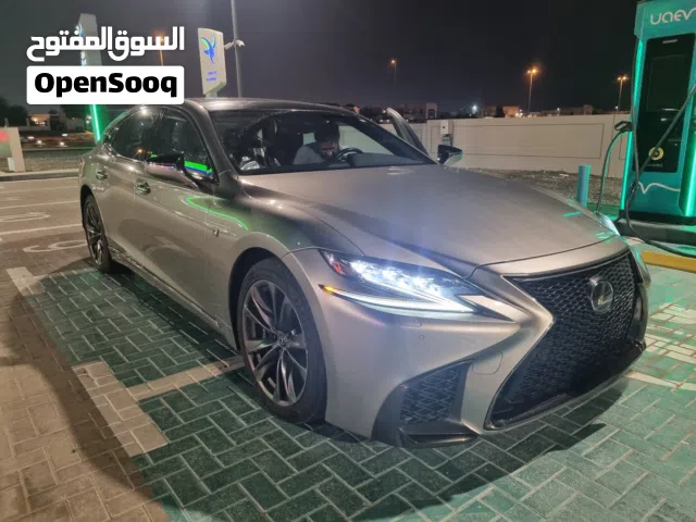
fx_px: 523
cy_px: 261
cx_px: 348
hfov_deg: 67.3
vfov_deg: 53.1
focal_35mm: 26
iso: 400
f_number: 1.8
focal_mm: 5.4
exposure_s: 1/40
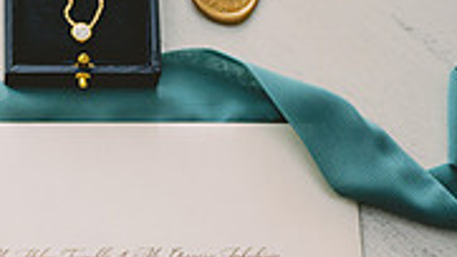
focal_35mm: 138
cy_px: 329
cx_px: -136
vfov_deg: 8.7
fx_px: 1673
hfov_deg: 14.9
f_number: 2.8
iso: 320
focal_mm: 41
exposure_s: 1/125
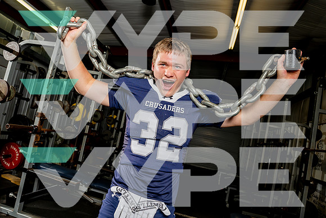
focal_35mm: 26
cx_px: 161
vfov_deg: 49.5
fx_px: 236
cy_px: 108
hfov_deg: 69.3
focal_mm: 25
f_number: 5.6
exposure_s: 1/250
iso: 250
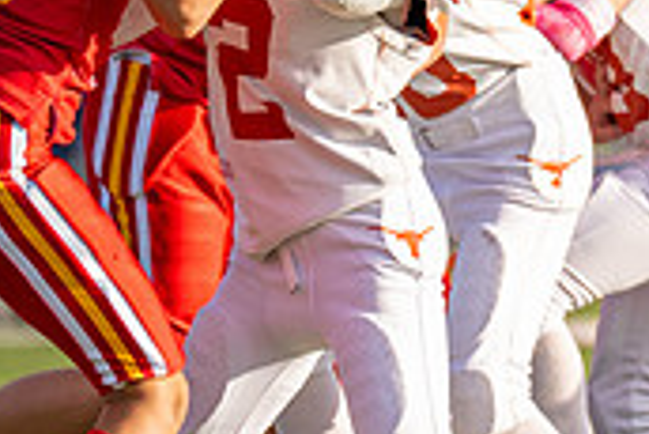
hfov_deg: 1.5
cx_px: 505
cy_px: 59
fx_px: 24899
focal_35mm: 1380
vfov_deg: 1.0
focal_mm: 200
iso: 200
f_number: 2.8
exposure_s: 1/2500
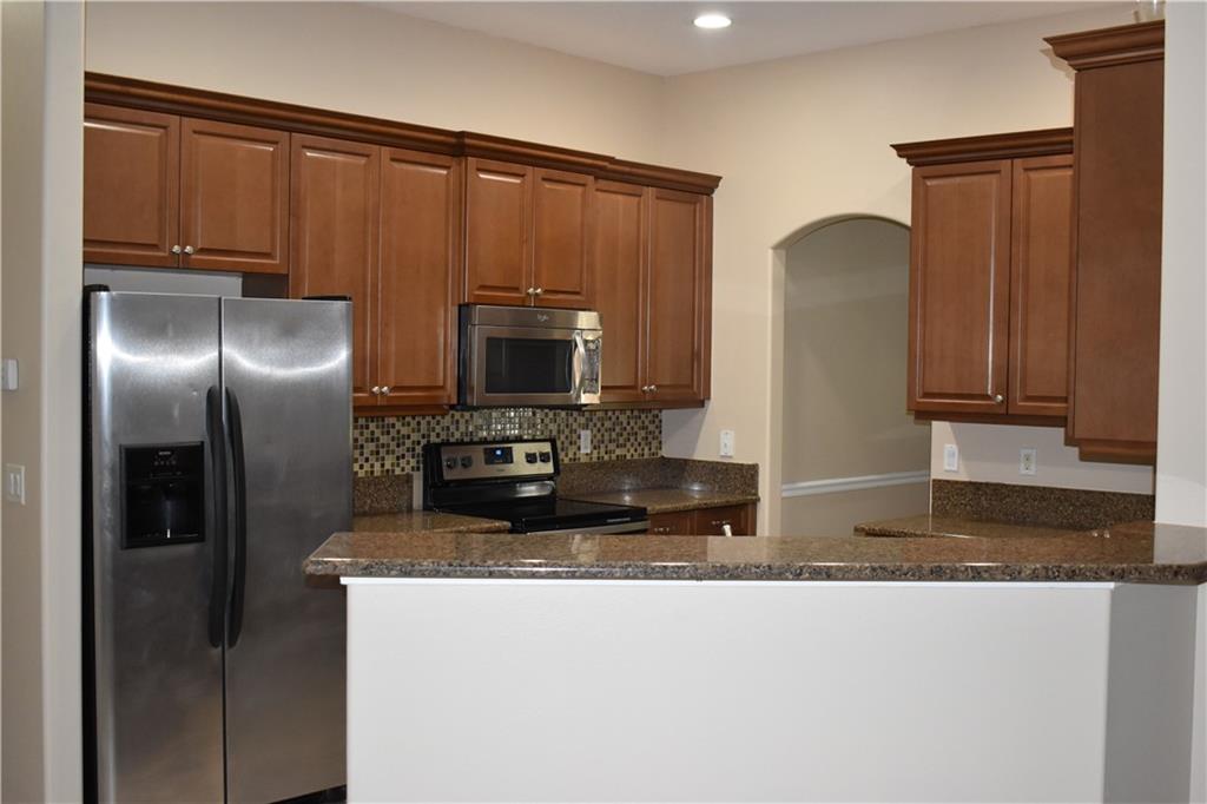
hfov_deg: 47.9
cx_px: 604
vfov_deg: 33.0
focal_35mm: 40
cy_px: 402
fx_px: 1357
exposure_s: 1/125
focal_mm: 27
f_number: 4
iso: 1600
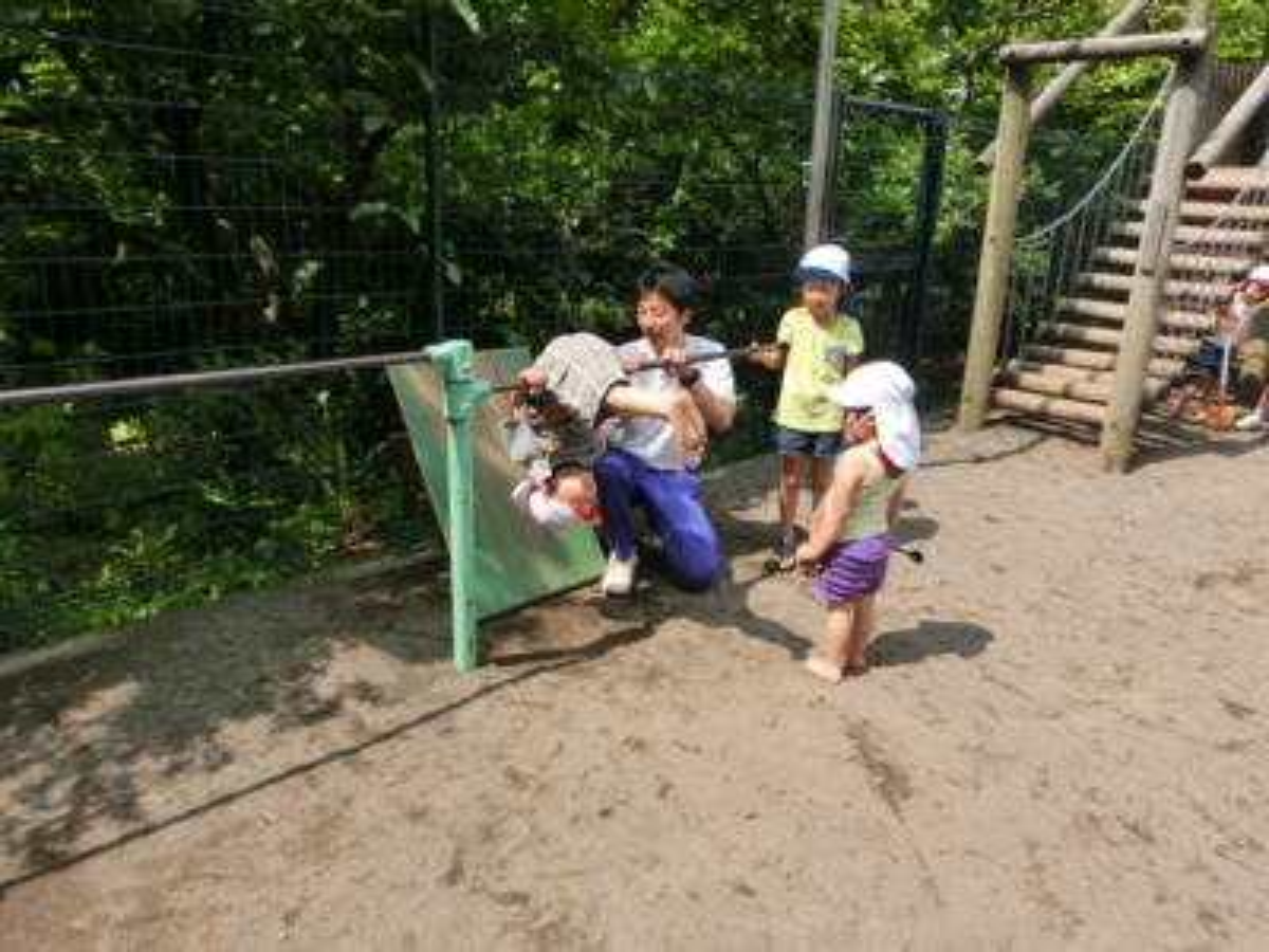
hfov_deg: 71.6
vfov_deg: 56.8
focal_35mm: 24
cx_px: 634
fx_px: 880
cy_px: 476
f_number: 3
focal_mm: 4.24
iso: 80
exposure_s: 1/800
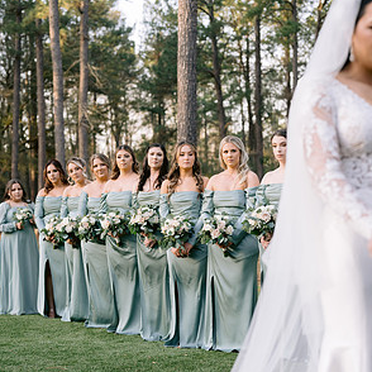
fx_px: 790
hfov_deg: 26.5
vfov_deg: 26.5
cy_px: 205
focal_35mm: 65
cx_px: 187
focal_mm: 50
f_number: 2.8
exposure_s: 1/500
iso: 400
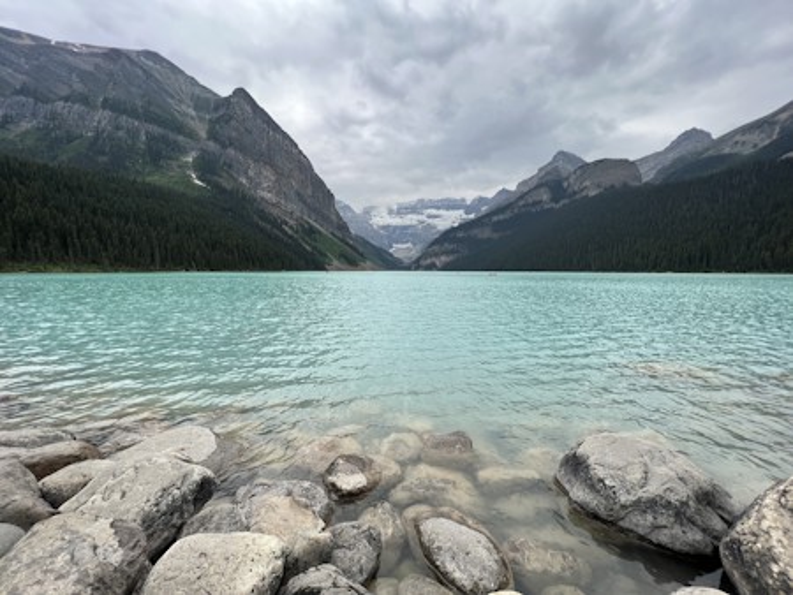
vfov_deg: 90.0
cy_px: 298
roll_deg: -0.4
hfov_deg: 106.2
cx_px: 396
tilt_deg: -4.3
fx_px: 298
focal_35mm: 13
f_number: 1.8
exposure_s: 1/372
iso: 32
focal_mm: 1.57
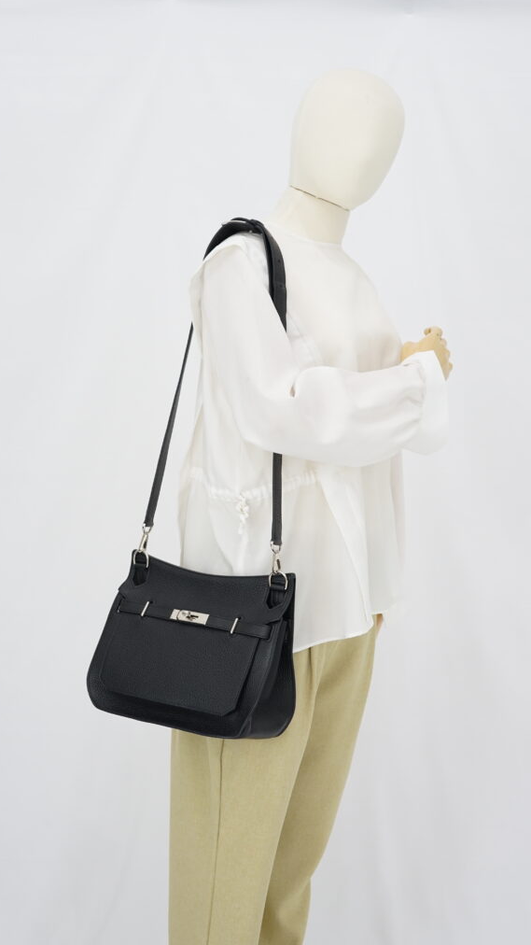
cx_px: 275
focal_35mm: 53
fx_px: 1327
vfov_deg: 39.2
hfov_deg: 22.6
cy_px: 474
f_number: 6.3
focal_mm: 50
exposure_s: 1/10
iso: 640
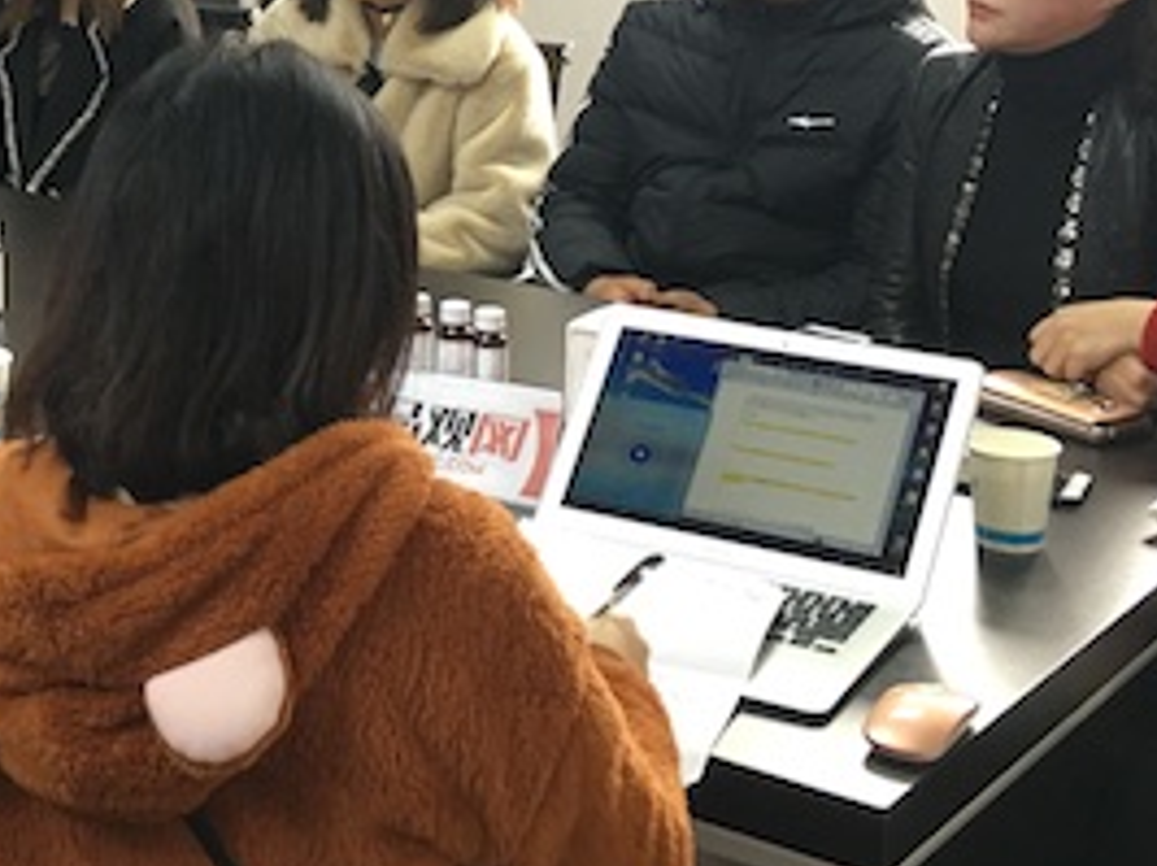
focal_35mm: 74
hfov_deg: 25.4
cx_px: 83
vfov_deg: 19.5
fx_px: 2471
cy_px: 85
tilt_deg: -8.8
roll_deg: +0.4
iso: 50
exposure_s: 1/17
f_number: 2.2
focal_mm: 4.15
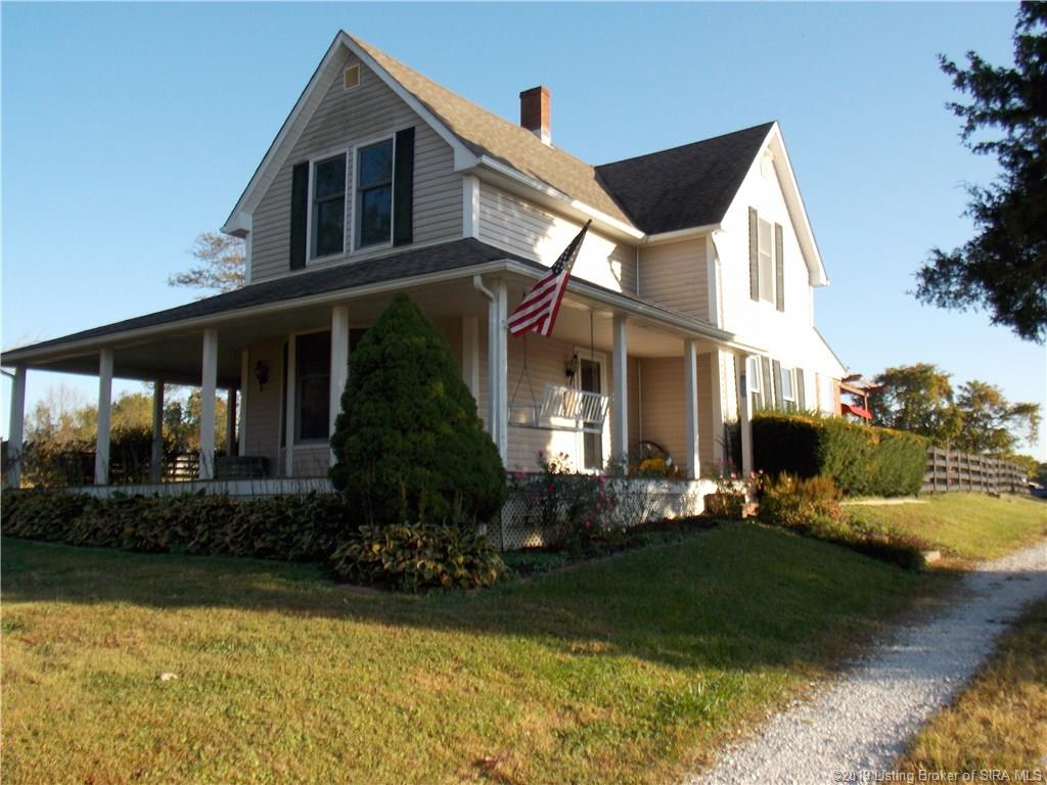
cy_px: 392
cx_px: 524
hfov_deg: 60.0
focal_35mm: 30
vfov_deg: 46.8
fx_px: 907
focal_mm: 5.3
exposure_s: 1/320
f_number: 3.3
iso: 80
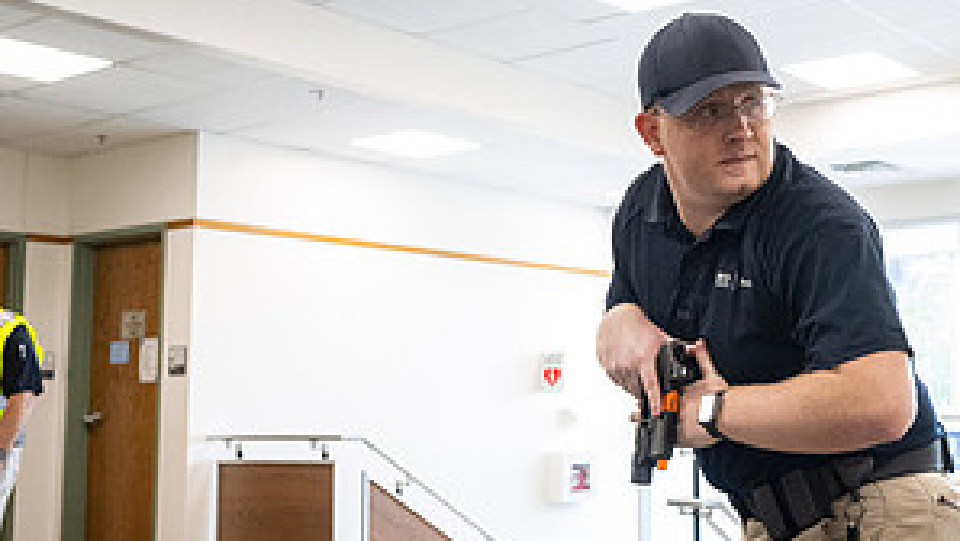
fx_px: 1273
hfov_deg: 39.8
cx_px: 754
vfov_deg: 24.0
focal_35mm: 50
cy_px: 298
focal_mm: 24.5
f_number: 4
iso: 4000
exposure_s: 1/500
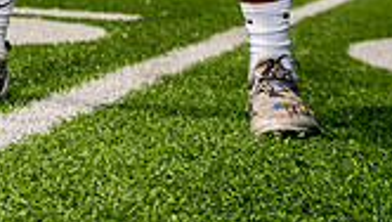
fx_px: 1416
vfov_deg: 8.4
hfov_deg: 15.7
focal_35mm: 136
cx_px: 99
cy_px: -265
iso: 100
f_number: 4.5
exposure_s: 1/1250
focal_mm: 48
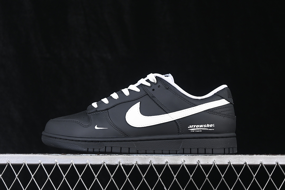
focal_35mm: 75
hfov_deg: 27.0
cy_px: 95
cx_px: 142
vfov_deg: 18.2
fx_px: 594
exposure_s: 1/60
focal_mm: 50
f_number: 6.3
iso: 160
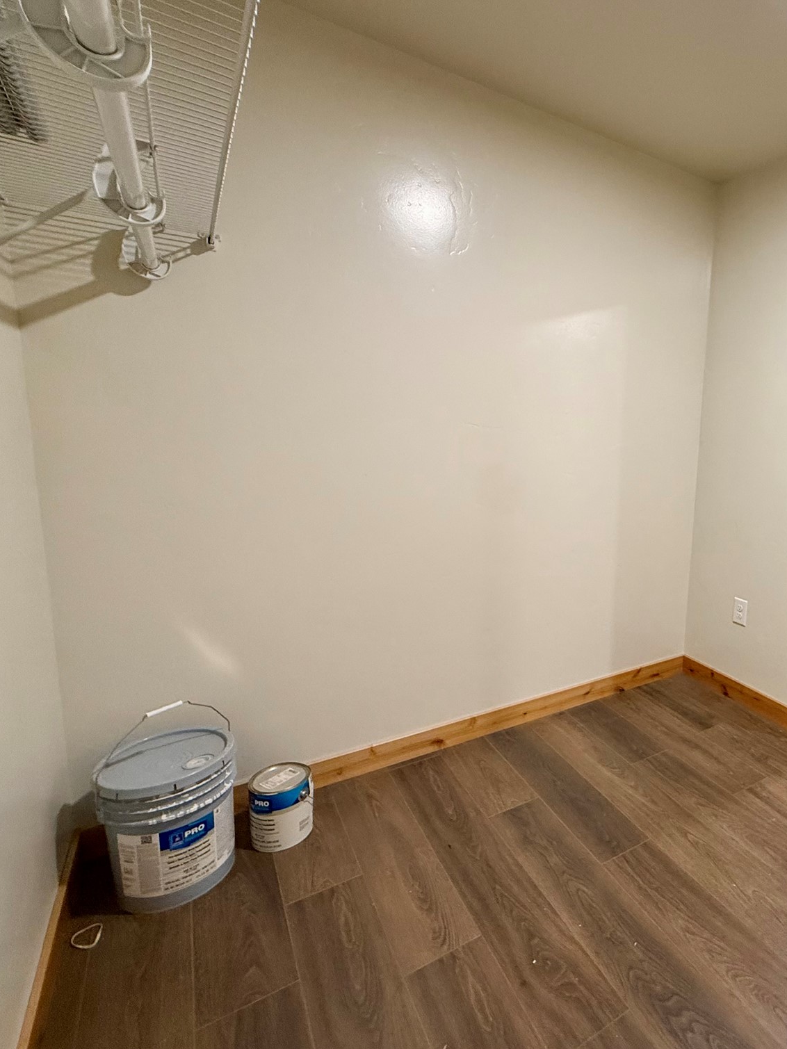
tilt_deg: -9.5
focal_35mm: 19
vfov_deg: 84.7
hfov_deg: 62.9
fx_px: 576
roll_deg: -2.9
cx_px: 628
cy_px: 522
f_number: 2.2
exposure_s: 1/60
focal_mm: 2.22
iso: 320
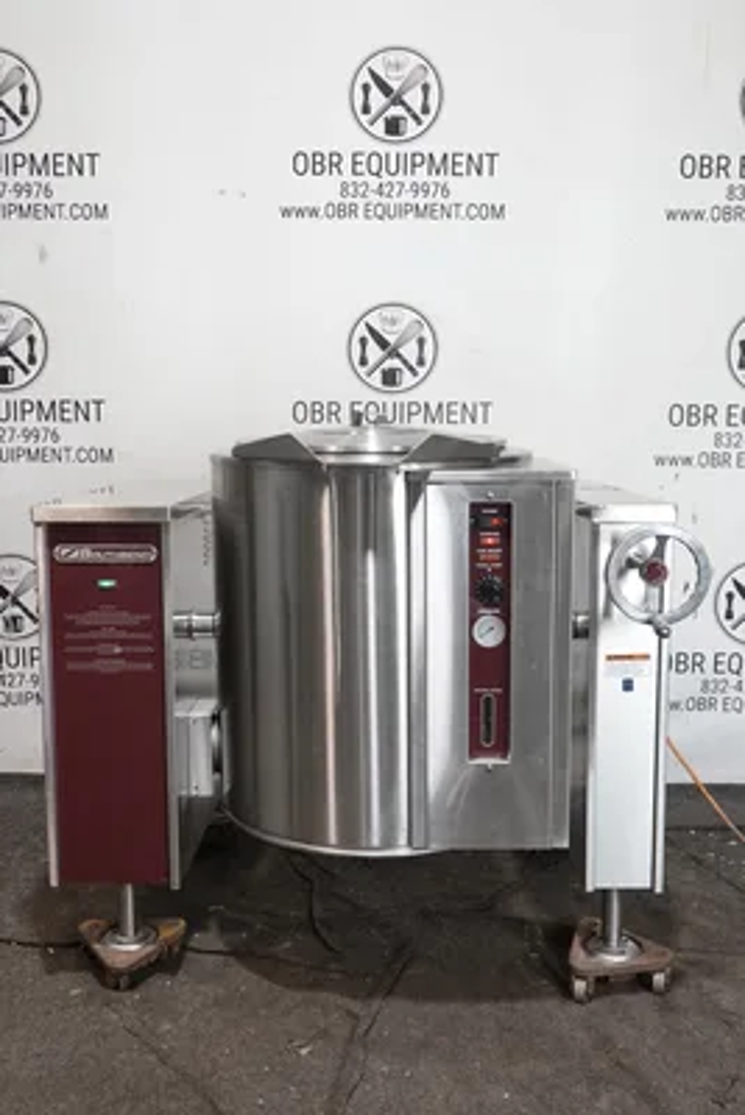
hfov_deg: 38.9
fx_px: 1054
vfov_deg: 55.8
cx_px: 372
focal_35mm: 34
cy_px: 558
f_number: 3.5
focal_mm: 12.76
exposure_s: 1/40
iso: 800
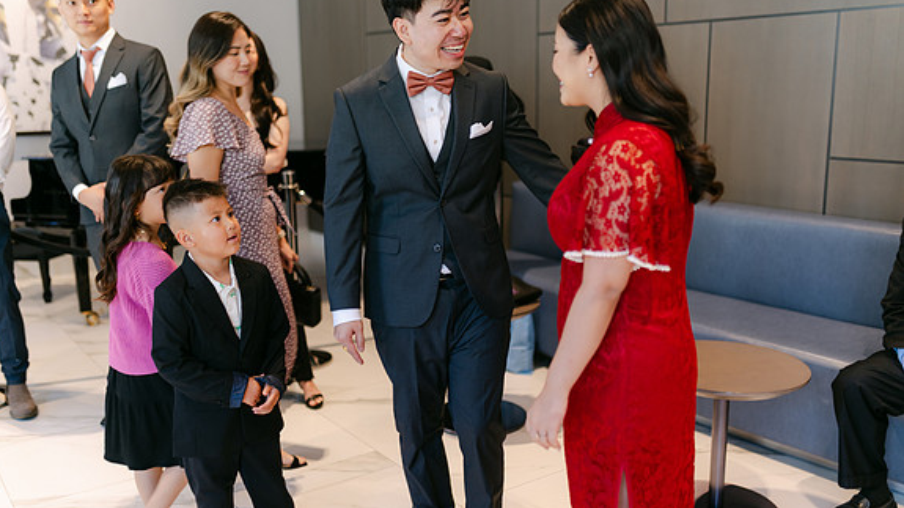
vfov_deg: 32.0
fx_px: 887
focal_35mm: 37
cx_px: 450
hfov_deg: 54.0
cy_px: 256
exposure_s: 1/125
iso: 320
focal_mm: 35
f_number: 1.4
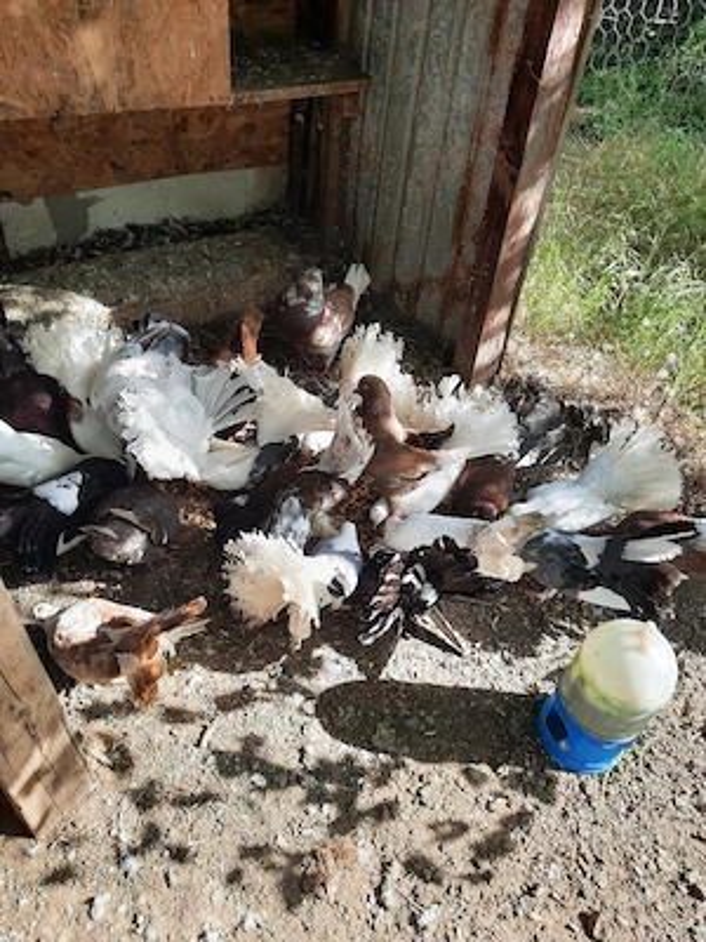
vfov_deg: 69.4
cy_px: 471
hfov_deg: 54.9
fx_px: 680
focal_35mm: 25
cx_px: 353
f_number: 2
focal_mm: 4.6
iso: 32
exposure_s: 1/156
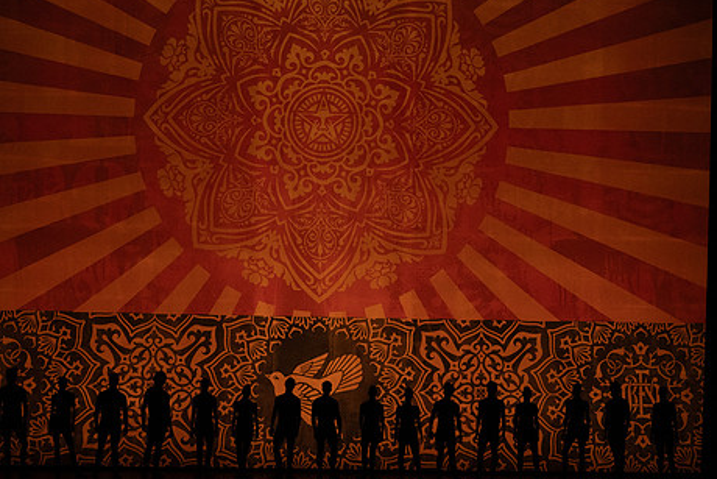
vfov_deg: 10.9
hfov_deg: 16.3
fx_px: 2510
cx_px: 352
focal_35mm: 126
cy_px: 207
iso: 6400
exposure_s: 1/400
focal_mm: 100
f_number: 6.3
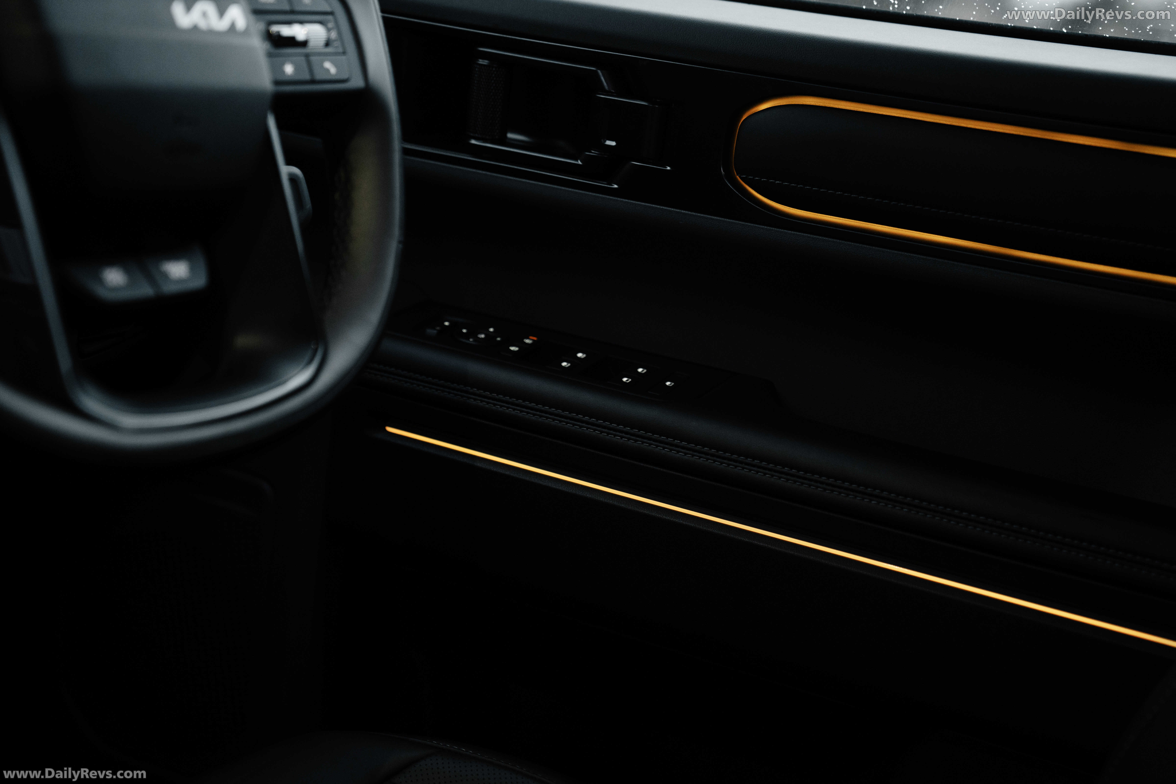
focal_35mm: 54
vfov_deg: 25.1
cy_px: 392
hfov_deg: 36.9
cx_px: 588
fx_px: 1764
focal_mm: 54
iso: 800
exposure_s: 1/80
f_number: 2.8
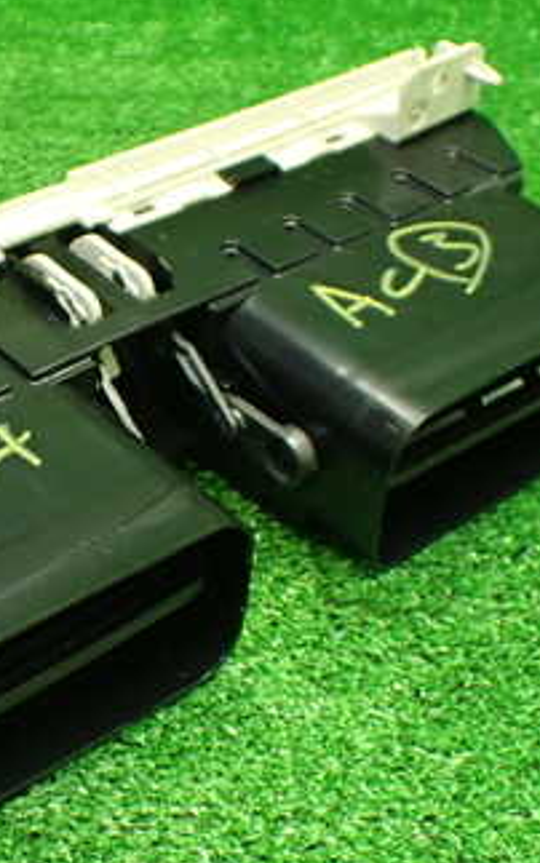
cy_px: 494
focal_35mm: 59
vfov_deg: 34.5
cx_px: 59
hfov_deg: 21.5
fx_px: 1389
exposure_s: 1/100
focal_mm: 5.4
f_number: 2.3
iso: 800
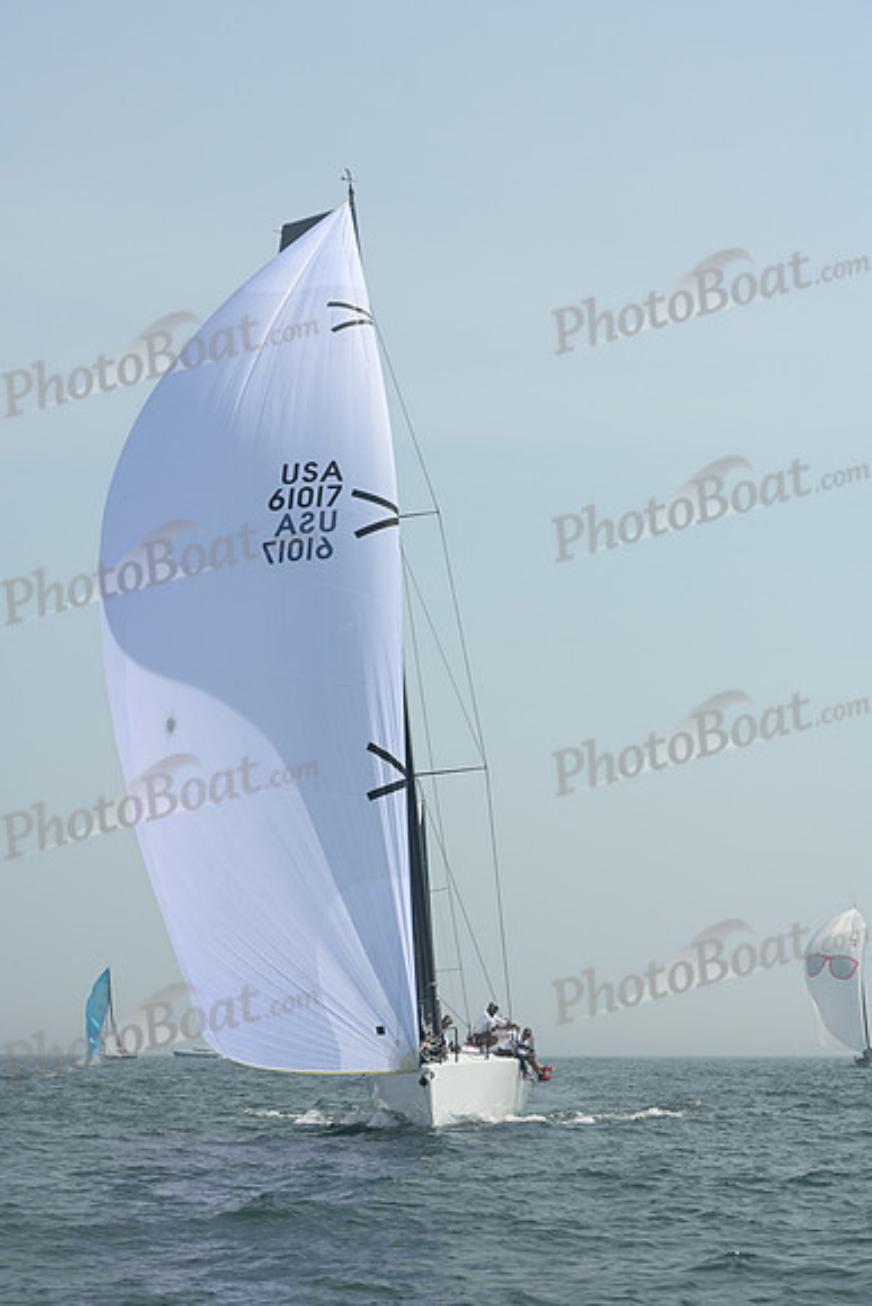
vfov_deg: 21.5
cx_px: 436
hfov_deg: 14.4
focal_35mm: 95
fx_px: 3449
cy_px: 653
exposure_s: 1/1250
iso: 320
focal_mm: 95
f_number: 9
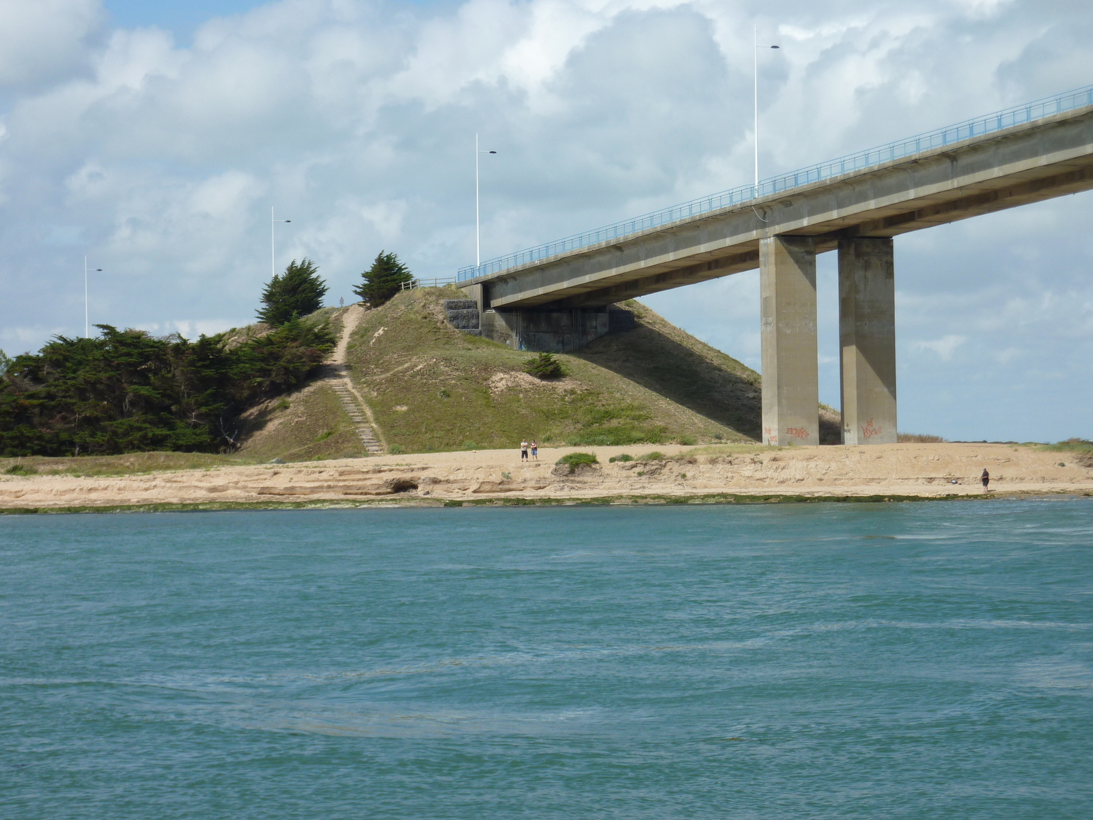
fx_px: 3031
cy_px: 410
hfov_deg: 20.4
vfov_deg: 15.4
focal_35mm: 96
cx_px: 546
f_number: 5.6
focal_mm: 15.8
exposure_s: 1/640
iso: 80
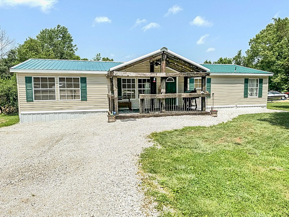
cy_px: 108
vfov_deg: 56.8
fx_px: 200
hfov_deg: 71.6
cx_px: 144
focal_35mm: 24
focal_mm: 6.76
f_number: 1.8
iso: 80
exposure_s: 1/8000
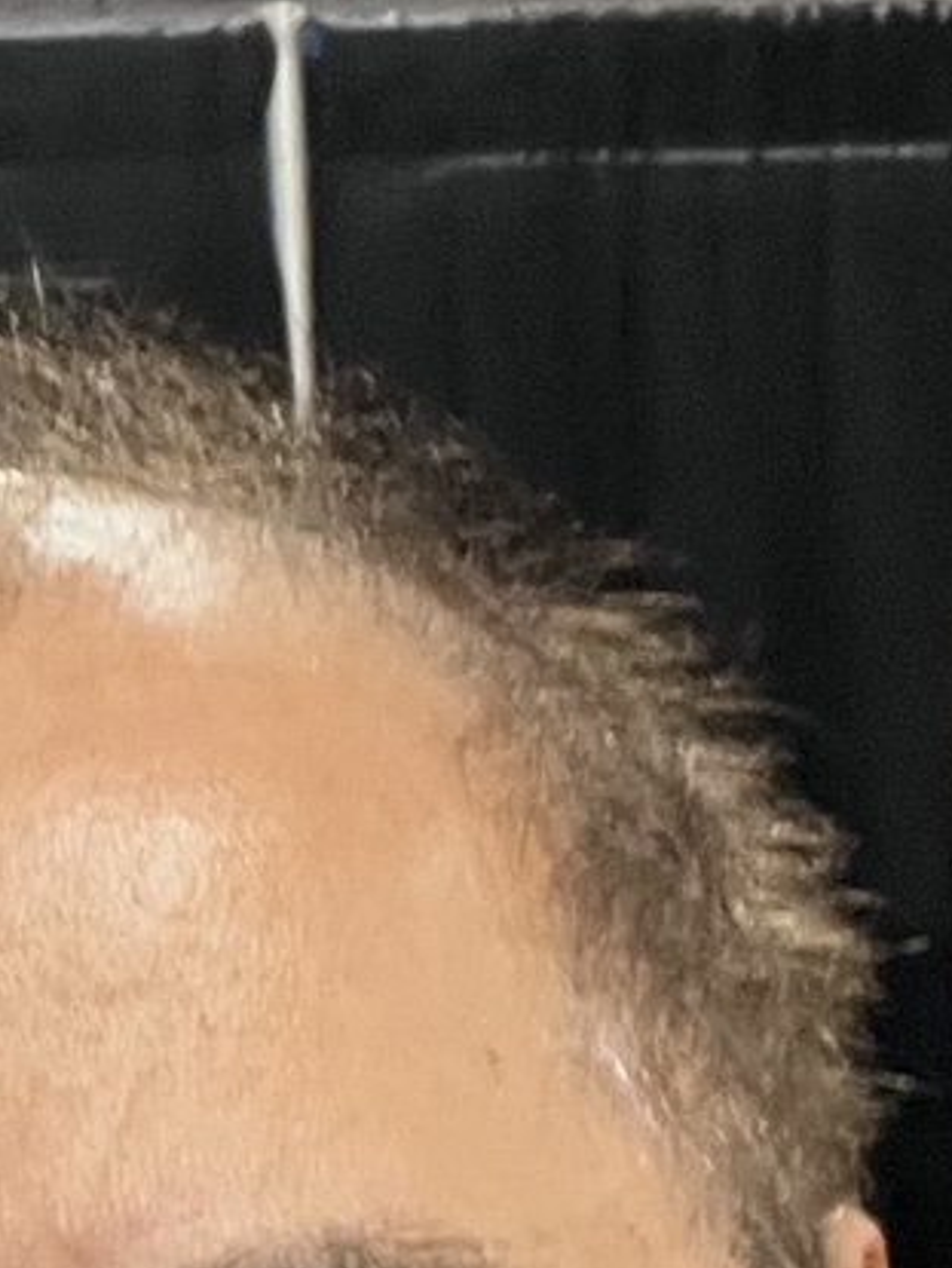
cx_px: -732
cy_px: 974
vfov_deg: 15.8
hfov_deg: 11.2
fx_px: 4542
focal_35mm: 124
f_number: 2.2
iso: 400
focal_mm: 2.71
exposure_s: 1/38
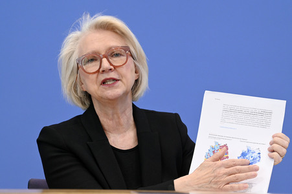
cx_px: 146
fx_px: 973
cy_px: 97
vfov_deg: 11.4
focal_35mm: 120
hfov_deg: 17.1
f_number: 7.1
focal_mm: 120
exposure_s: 1/500
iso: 4000
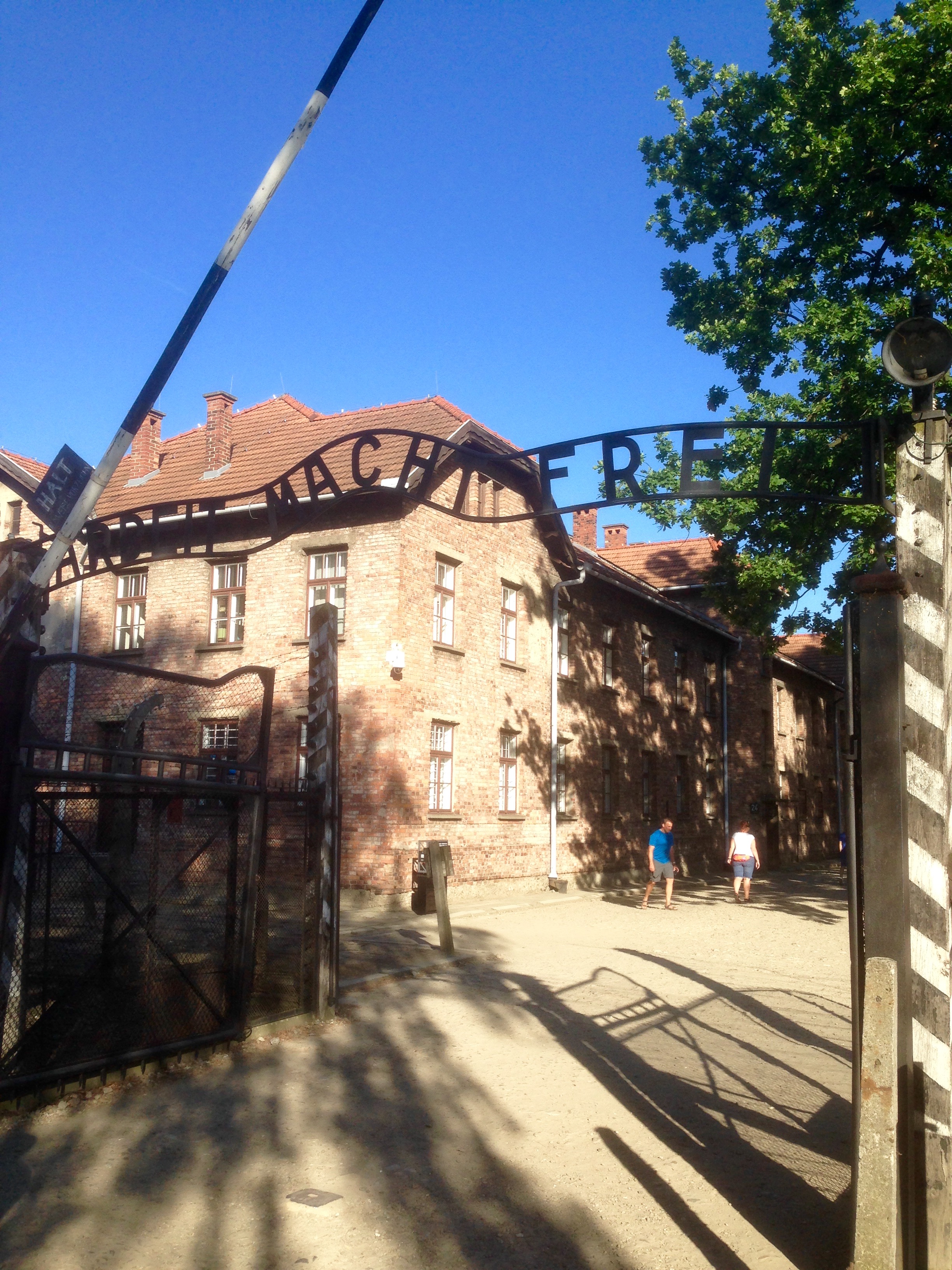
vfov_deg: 55.4
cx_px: 476
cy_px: 635
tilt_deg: +11.5
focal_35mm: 33
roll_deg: -2.6
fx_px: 1210
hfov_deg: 42.9
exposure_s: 1/834
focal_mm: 4.12
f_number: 2.4
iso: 50
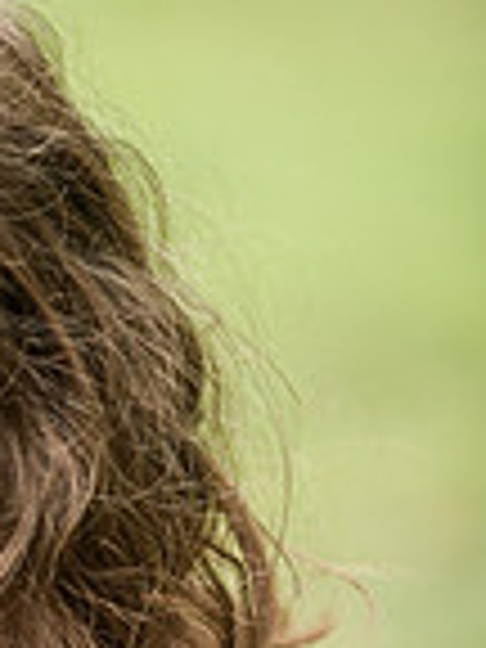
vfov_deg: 4.7
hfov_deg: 3.5
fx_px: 7900
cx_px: -158
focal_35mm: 422
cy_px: 738
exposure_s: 1/2500
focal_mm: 140
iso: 640
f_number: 3.2
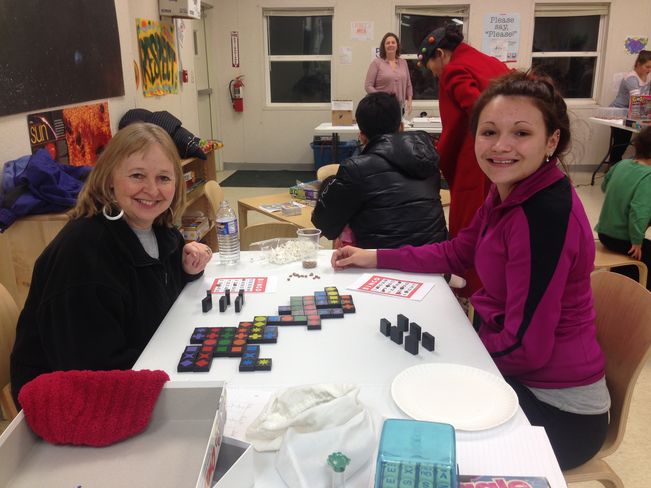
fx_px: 621
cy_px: 244
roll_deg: -0.2
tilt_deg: -17.2
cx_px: 326
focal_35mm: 33
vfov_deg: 42.9
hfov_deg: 55.4
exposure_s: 1/30
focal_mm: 4.12
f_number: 2.4
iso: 50
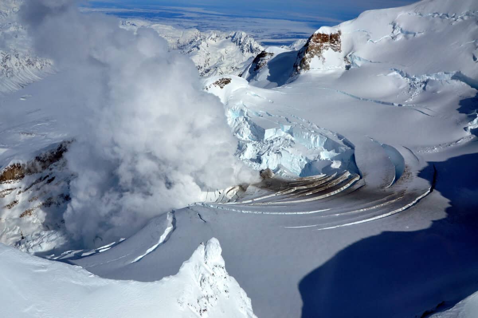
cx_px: 239
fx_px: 477
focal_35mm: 36
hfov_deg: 53.2
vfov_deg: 36.8
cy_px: 159
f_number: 10
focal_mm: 24
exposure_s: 1/320
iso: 200
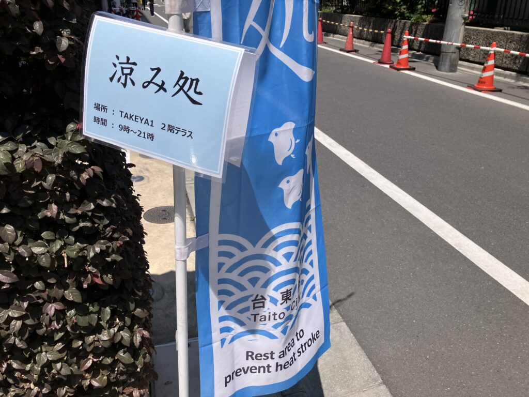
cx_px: 264
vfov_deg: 49.7
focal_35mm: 28
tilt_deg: -24.7
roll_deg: +2.1
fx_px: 428
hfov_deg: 63.4
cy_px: 198
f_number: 1.8
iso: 32
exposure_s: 1/2703
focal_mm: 3.99
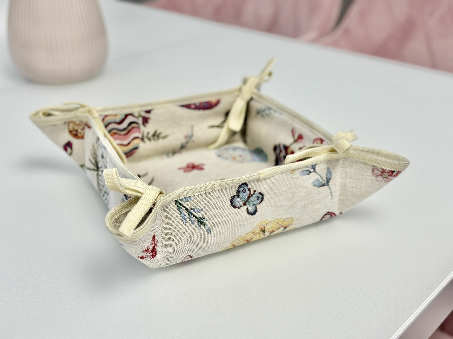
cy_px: 170
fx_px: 628
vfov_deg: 30.3
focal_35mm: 48
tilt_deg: -26.6
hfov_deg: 39.7
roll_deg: -1.1
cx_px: 226
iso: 64
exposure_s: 1/100
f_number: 1.78
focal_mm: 6.86
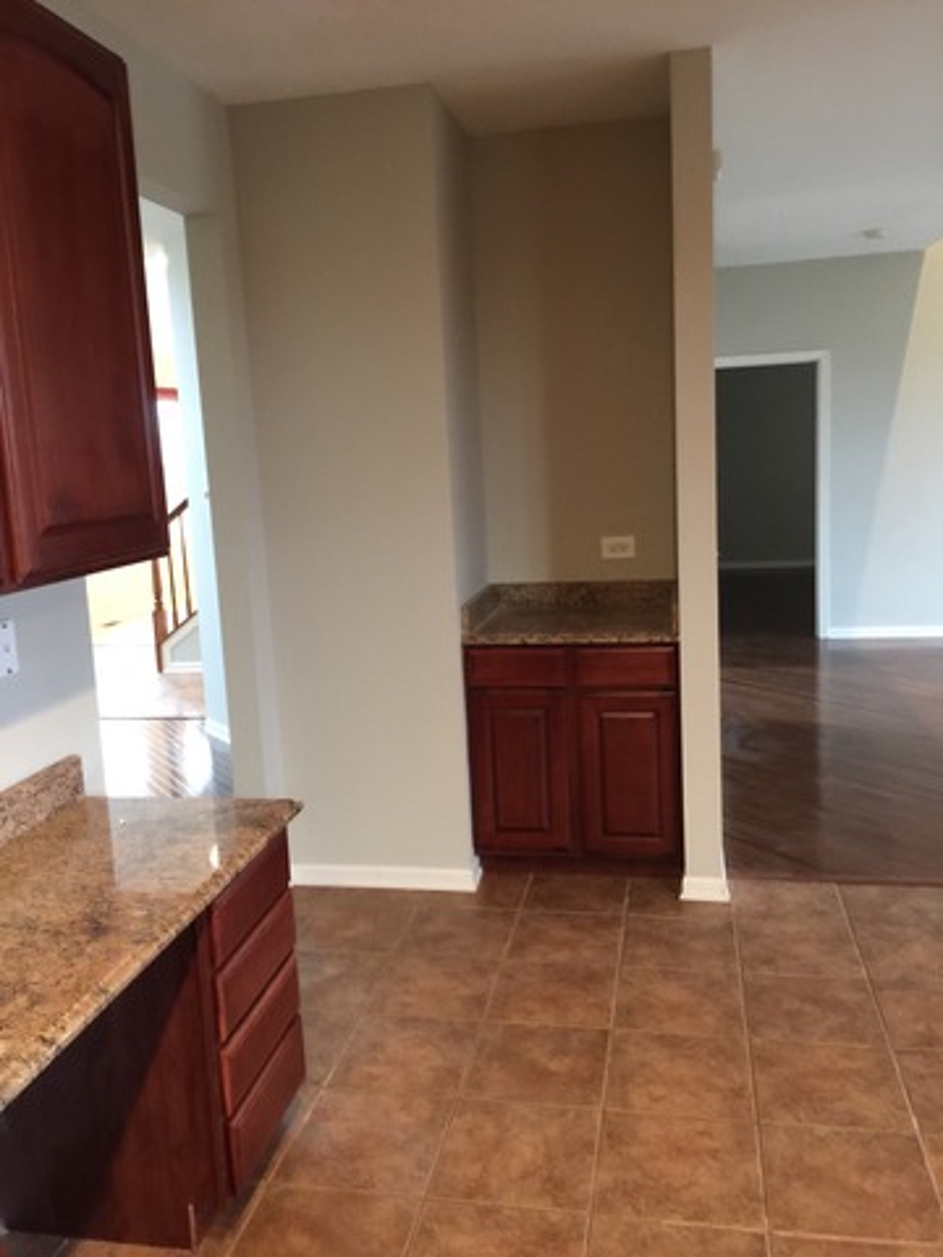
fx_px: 1053
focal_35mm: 29
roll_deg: +2.4
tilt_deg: -8.4
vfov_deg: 61.7
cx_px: 472
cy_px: 628
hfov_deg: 48.2
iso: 80
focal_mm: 4.15
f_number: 2.2
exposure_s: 1/4
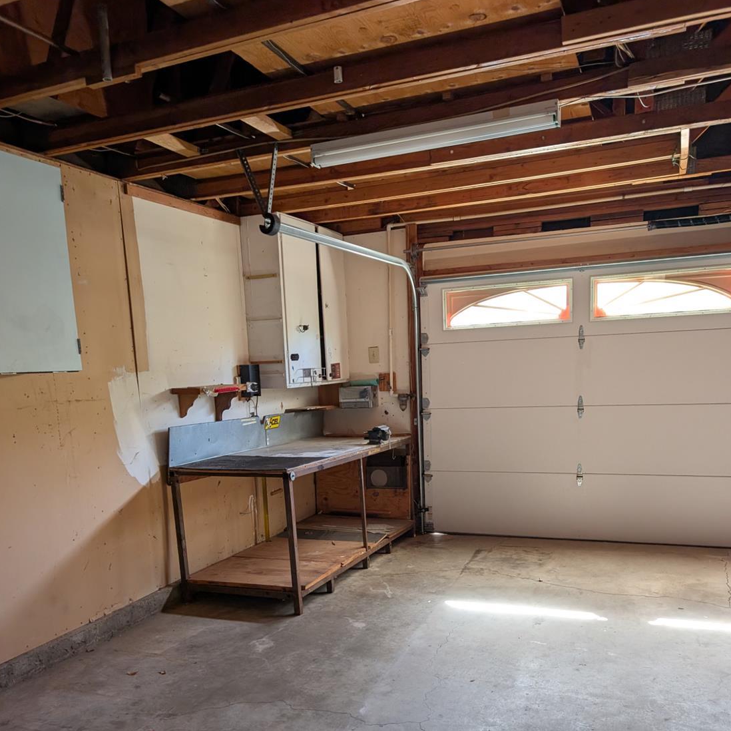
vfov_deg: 54.3
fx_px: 693
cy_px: 496
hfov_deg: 55.6
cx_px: 371
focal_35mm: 29
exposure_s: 1/209
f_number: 1.68
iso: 439
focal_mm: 6.9
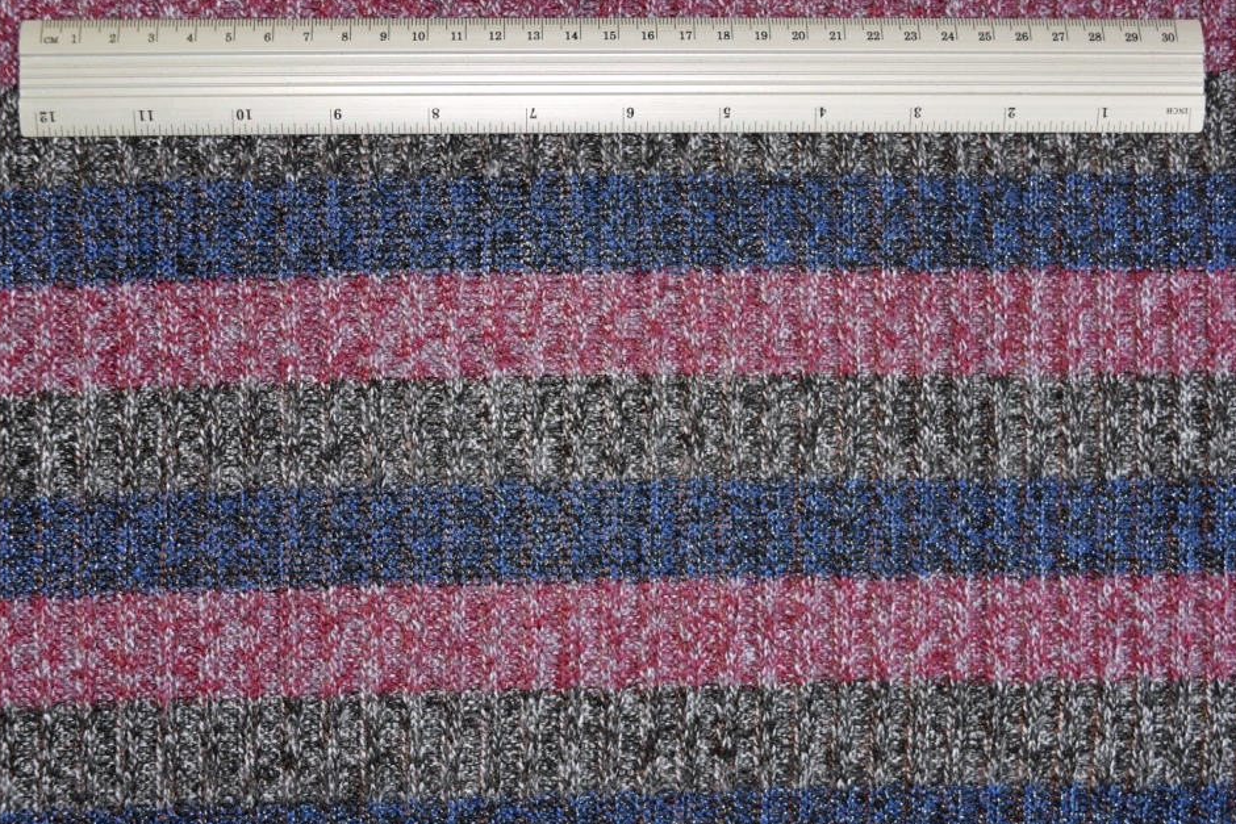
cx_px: 600
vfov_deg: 27.5
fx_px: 1682
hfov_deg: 40.3
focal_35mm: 49
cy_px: 441
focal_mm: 30
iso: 200
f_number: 8
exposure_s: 1/60
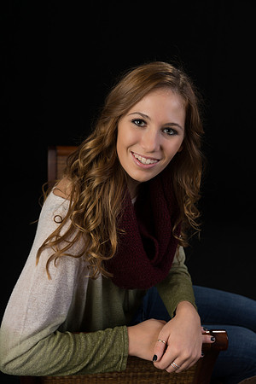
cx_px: 128
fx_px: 480
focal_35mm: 45
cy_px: 192
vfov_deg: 43.6
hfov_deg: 29.9
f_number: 5
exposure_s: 1/160
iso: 100
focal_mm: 45
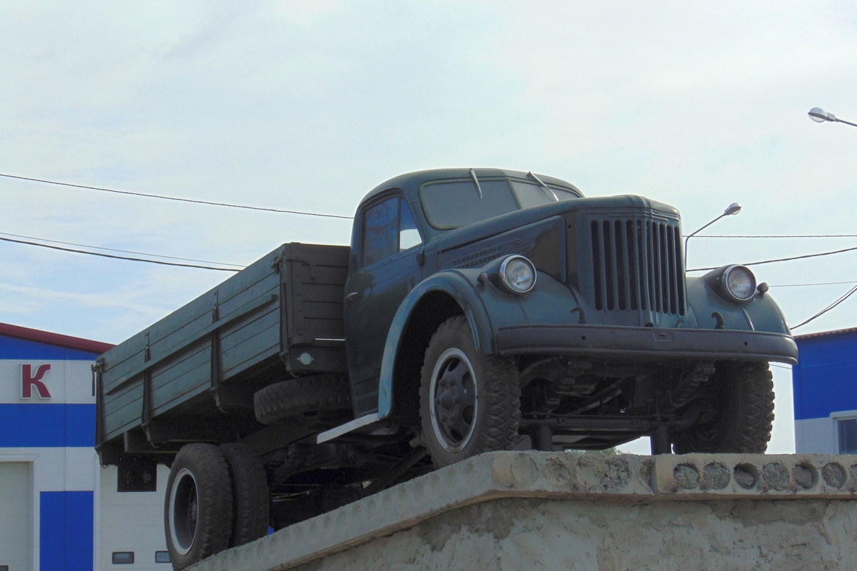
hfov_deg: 18.1
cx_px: 430
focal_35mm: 113
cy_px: 259
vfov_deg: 12.1
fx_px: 2689
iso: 80
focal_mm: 19.4
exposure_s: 1/160
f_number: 10.1
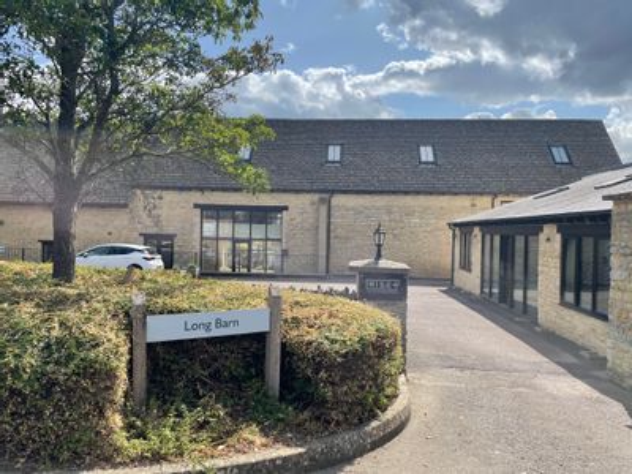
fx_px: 475
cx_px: 316
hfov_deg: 67.3
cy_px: 237
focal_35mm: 26
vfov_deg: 53.1
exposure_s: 1/3610
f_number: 1.6
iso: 32
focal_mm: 4.2
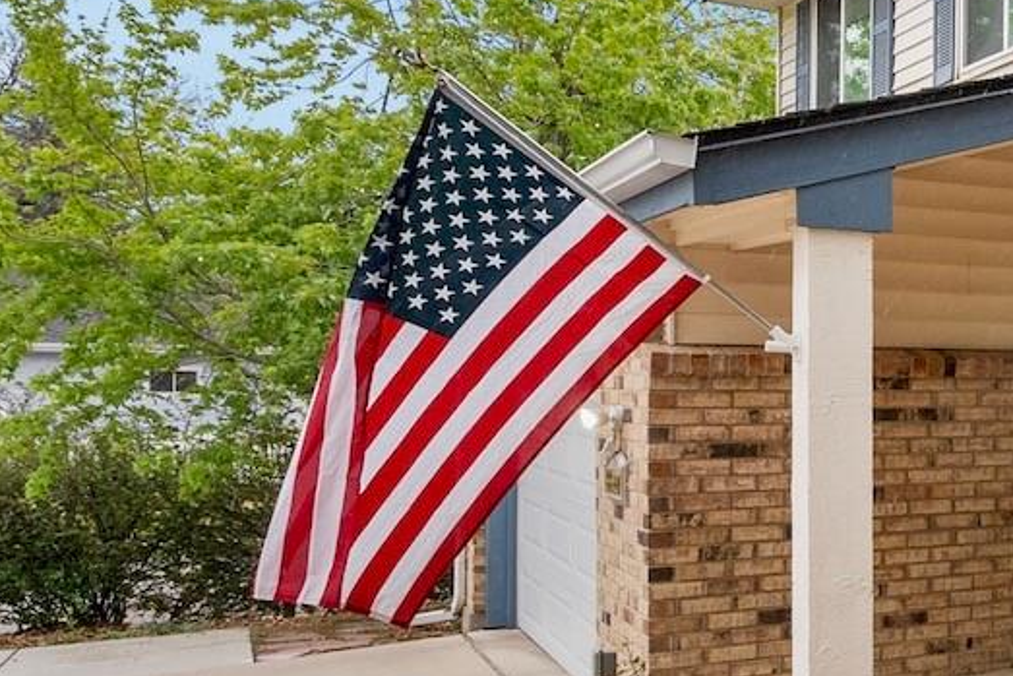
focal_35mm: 49
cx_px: 1513
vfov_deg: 27.5
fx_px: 1379
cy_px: 386
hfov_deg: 27.7
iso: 200
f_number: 8
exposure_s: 1/80
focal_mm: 16
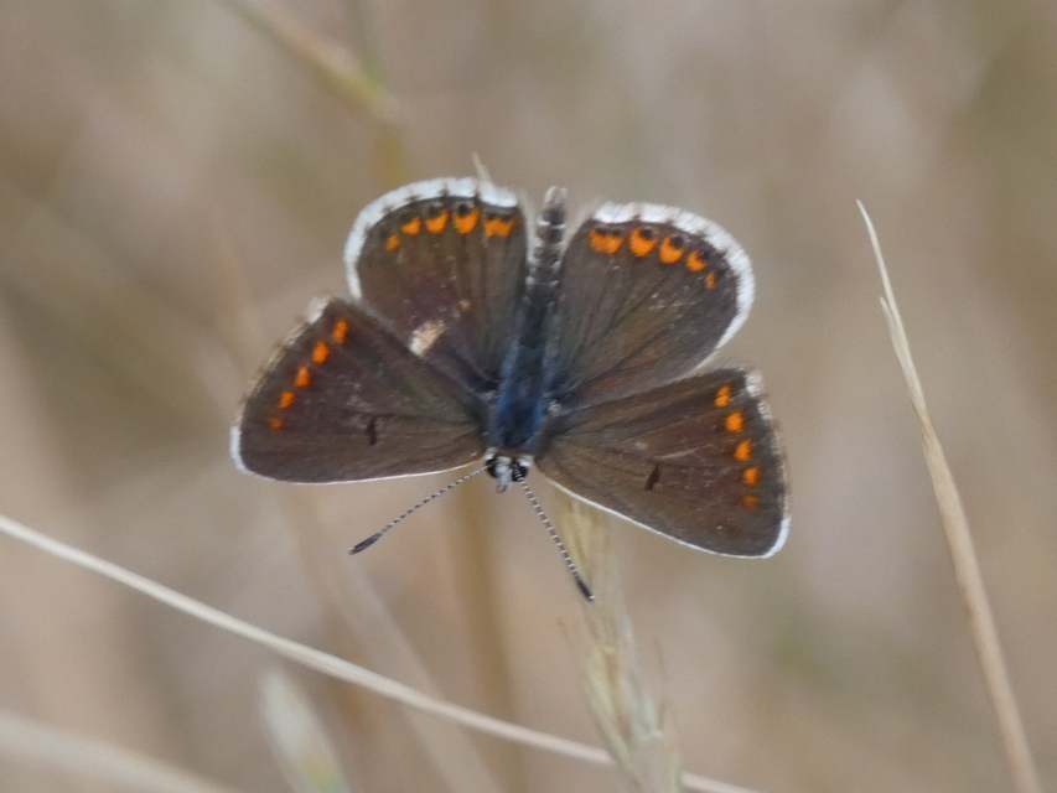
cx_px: 528
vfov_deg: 3.2
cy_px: 396
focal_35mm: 469
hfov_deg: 4.2
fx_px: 14323
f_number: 5.6
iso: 200
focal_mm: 84
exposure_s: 1/100
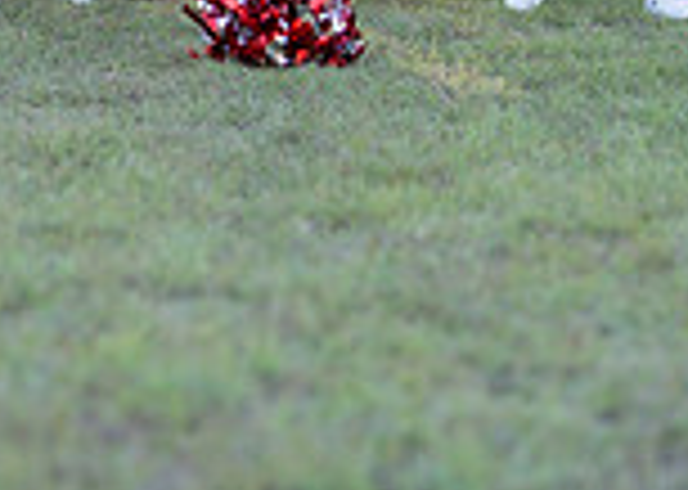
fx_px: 4334
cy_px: -290
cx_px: 24
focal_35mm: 222
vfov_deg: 6.4
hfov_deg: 9.0
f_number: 1.2
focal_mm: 50
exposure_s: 1/1000
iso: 125
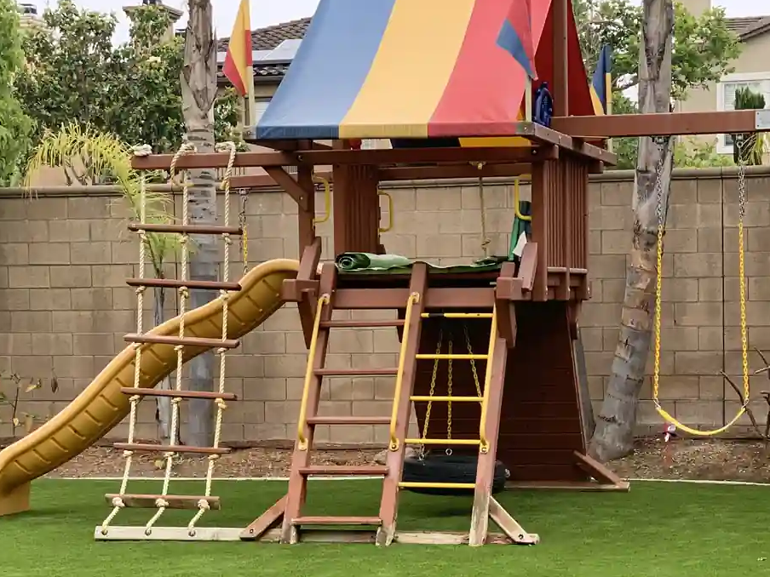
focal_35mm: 92
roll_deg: +0.2
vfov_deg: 15.9
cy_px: 479
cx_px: 487
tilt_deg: -3.4
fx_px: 2046
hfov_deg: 21.3
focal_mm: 6
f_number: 2.4
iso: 40
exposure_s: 1/122
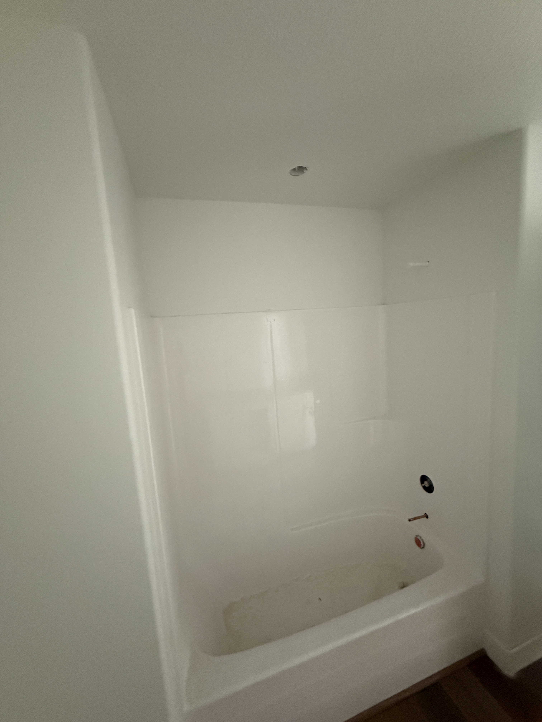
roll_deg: +2.7
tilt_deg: -7.8
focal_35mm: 14
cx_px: 271
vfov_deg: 102.1
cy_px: 361
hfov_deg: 85.7
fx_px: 292
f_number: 2.2
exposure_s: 1/60
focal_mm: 2.22
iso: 1000
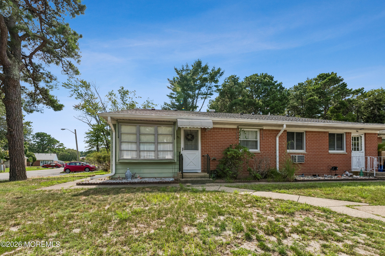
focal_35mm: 15
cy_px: 128
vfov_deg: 77.3
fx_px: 160
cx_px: 192
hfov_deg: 100.4
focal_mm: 15
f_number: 7.1
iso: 640
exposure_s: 1/2000
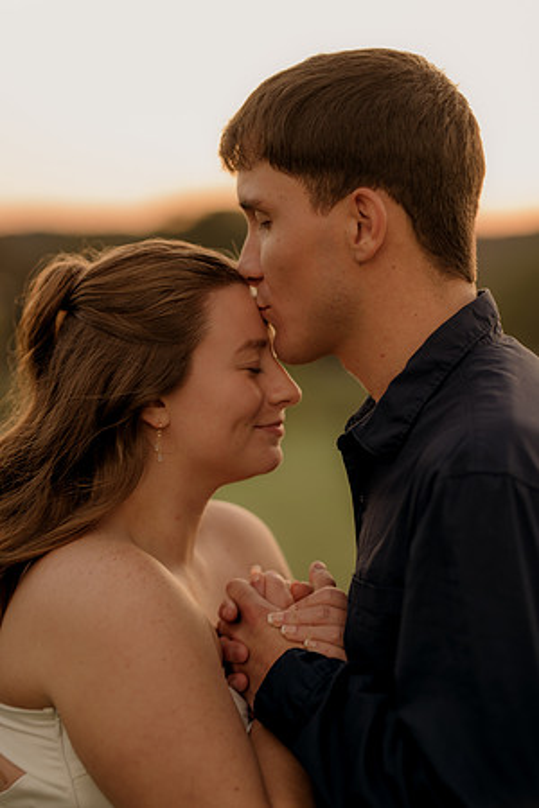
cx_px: 270
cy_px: 404
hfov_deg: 16.1
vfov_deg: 23.9
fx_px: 1909
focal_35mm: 85
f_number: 1.8
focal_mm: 85
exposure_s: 1/80
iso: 100
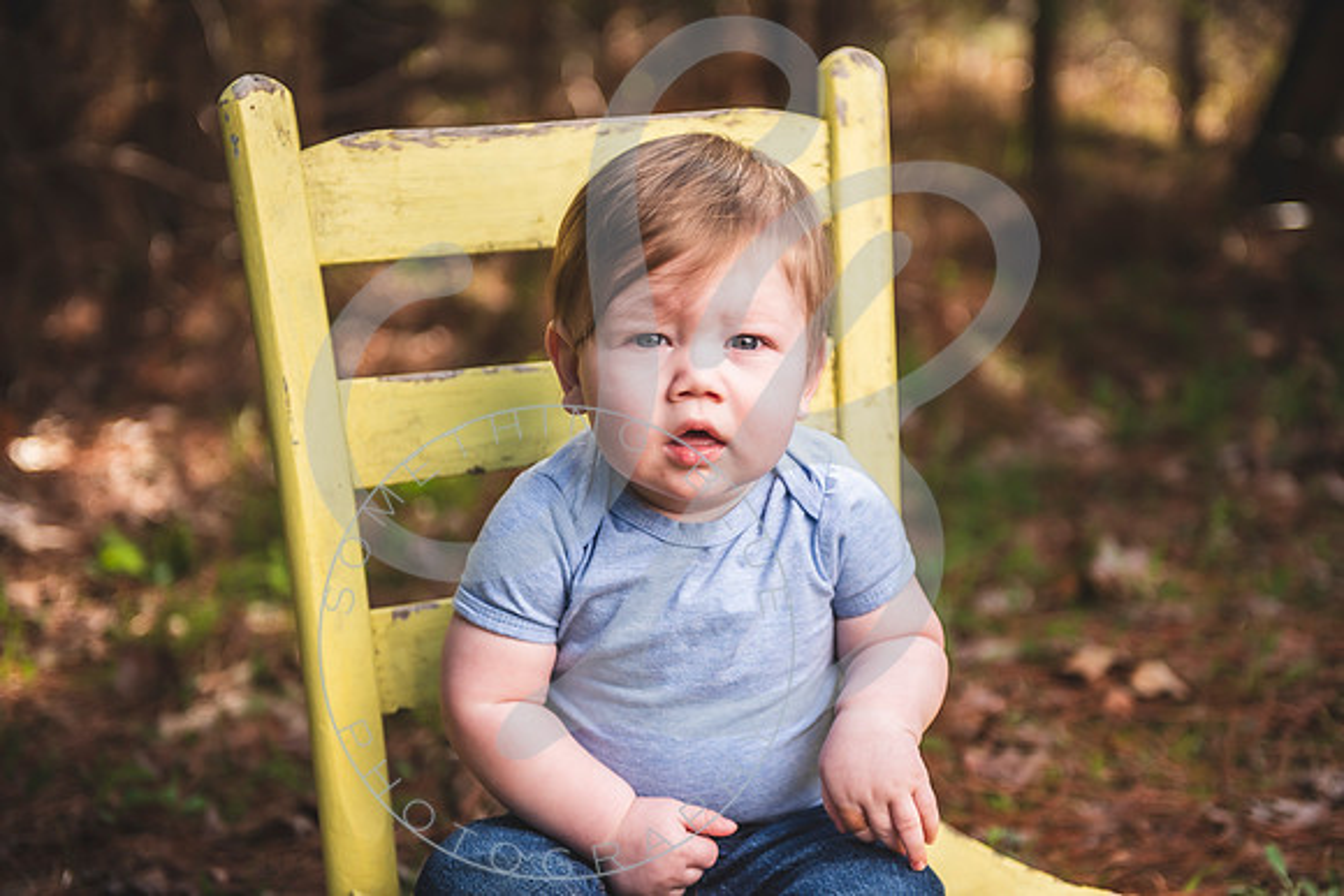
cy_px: 448
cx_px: 672
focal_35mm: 66
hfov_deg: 30.5
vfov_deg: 20.6
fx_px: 2464
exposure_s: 1/640
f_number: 2.8
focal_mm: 66
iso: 100
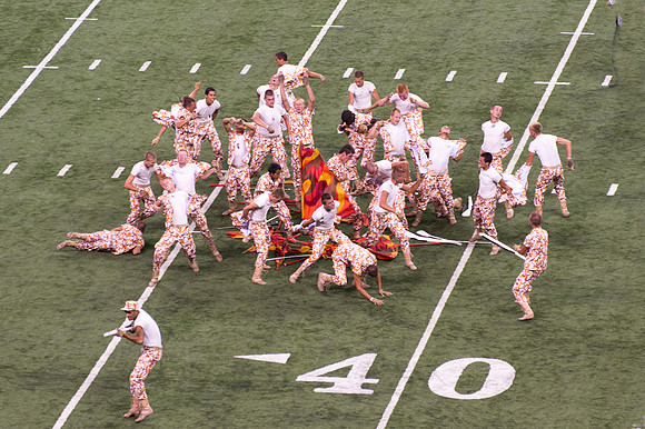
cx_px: 321
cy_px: 146
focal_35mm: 276
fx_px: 4941
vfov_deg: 5.0
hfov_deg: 7.5
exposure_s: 1/320
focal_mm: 195
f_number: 5.3
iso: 1400
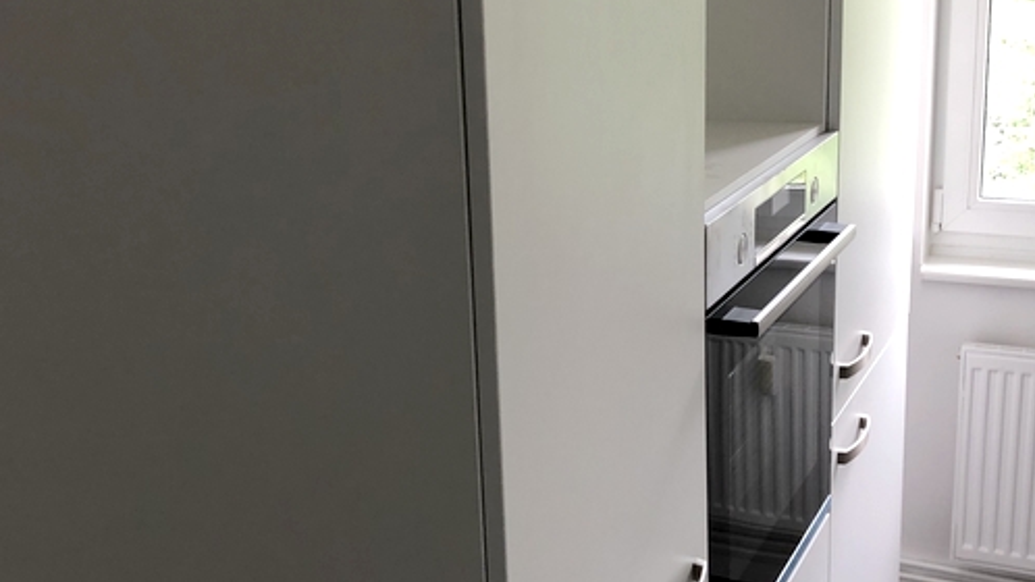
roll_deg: +3.6
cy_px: 260
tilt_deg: -16.4
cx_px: 503
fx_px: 1345
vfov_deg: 24.4
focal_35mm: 49
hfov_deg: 42.1
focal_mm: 3.99
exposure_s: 1/30
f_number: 1.8
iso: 25
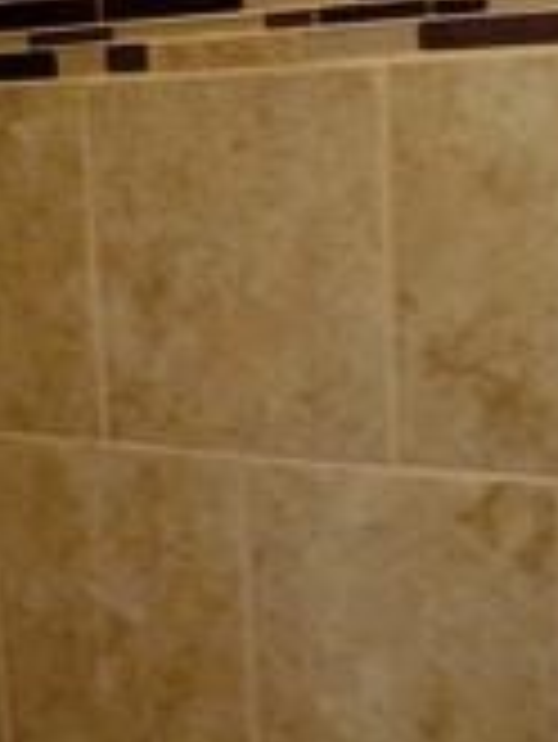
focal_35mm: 128
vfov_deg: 15.0
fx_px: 2748
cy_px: 818
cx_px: -194
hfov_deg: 11.3
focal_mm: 4.12
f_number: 2.4
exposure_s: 1/20
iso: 125
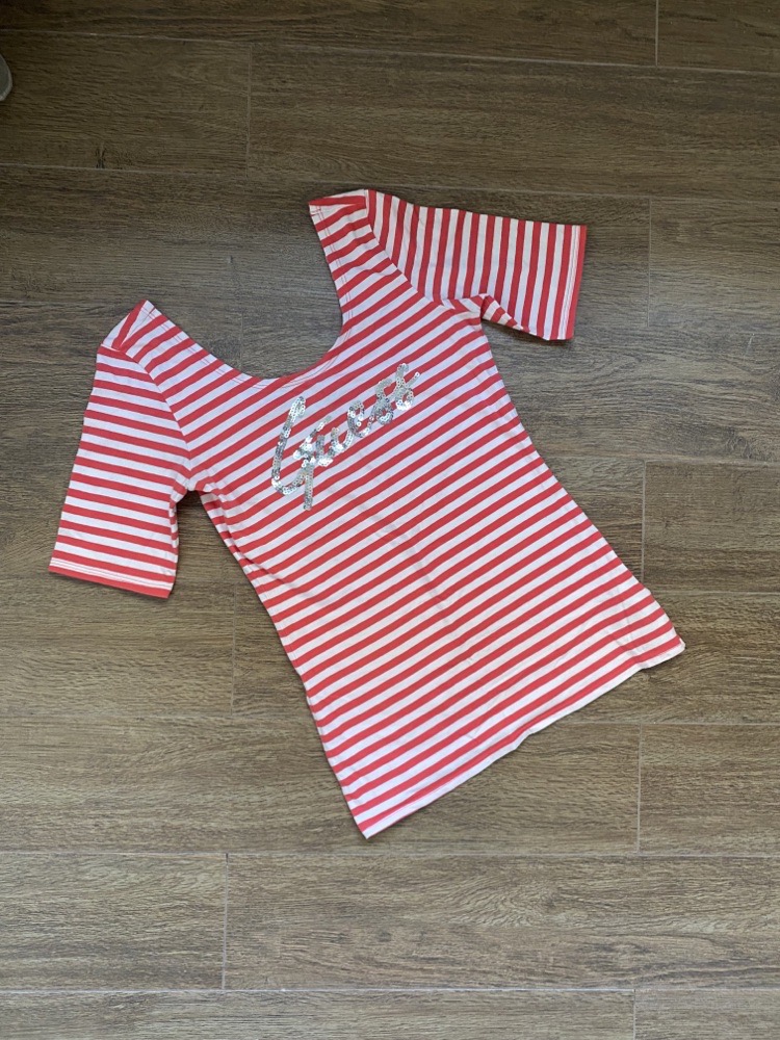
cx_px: 390
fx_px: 781
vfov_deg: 67.3
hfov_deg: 53.1
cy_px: 520
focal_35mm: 26
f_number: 1.8
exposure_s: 1/66
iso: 125
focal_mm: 4.25
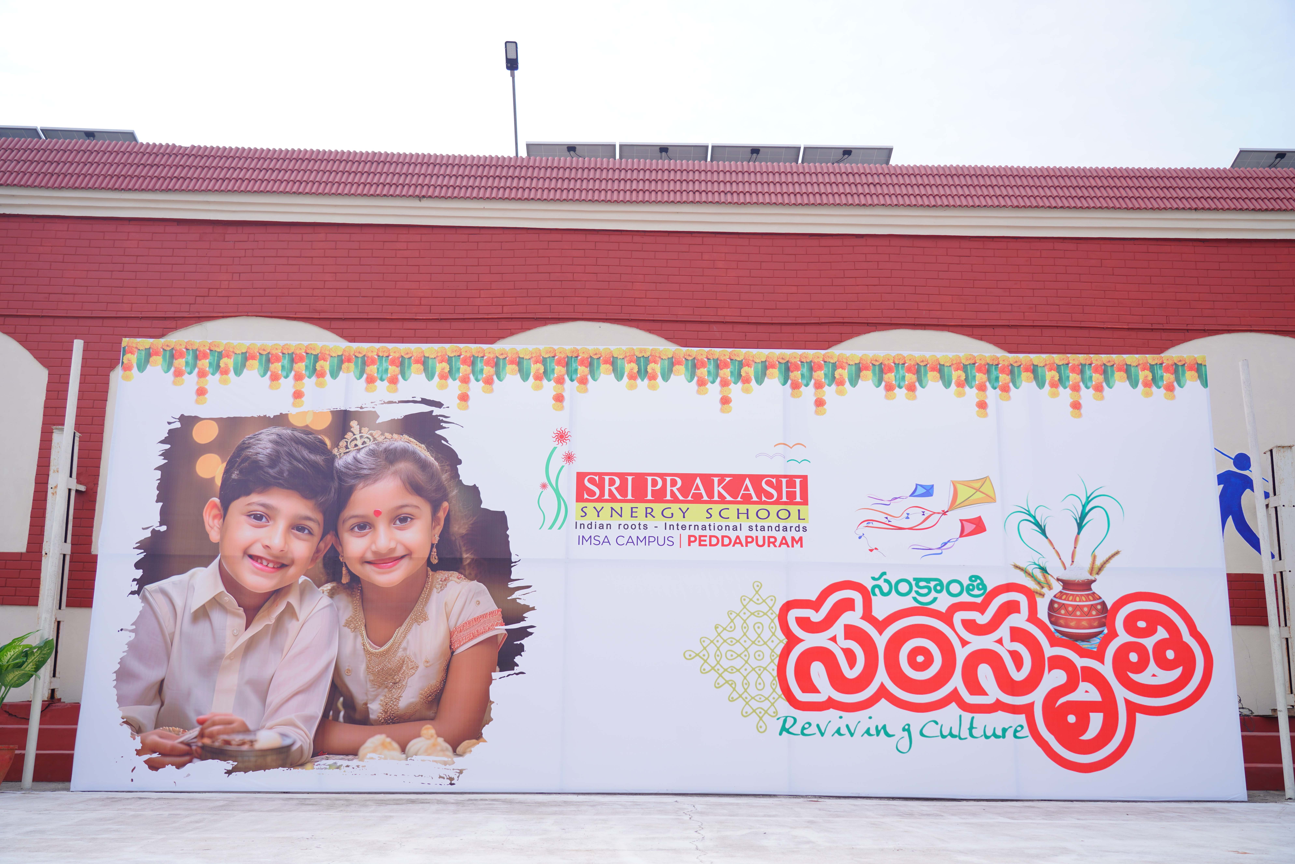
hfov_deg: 57.2
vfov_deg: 40.0
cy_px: 432
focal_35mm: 33
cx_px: 648
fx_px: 1187
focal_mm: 33
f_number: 4
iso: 160
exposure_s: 1/800
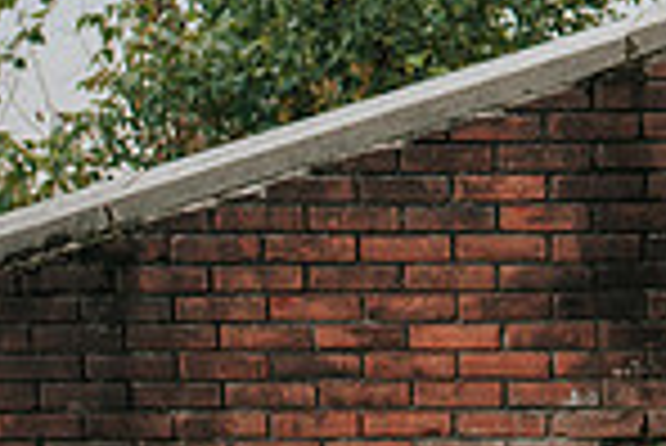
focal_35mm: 137
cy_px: -218
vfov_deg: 9.7
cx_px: 1012
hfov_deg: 14.0
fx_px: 2537
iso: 1000
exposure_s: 1/640
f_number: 3.2
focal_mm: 35
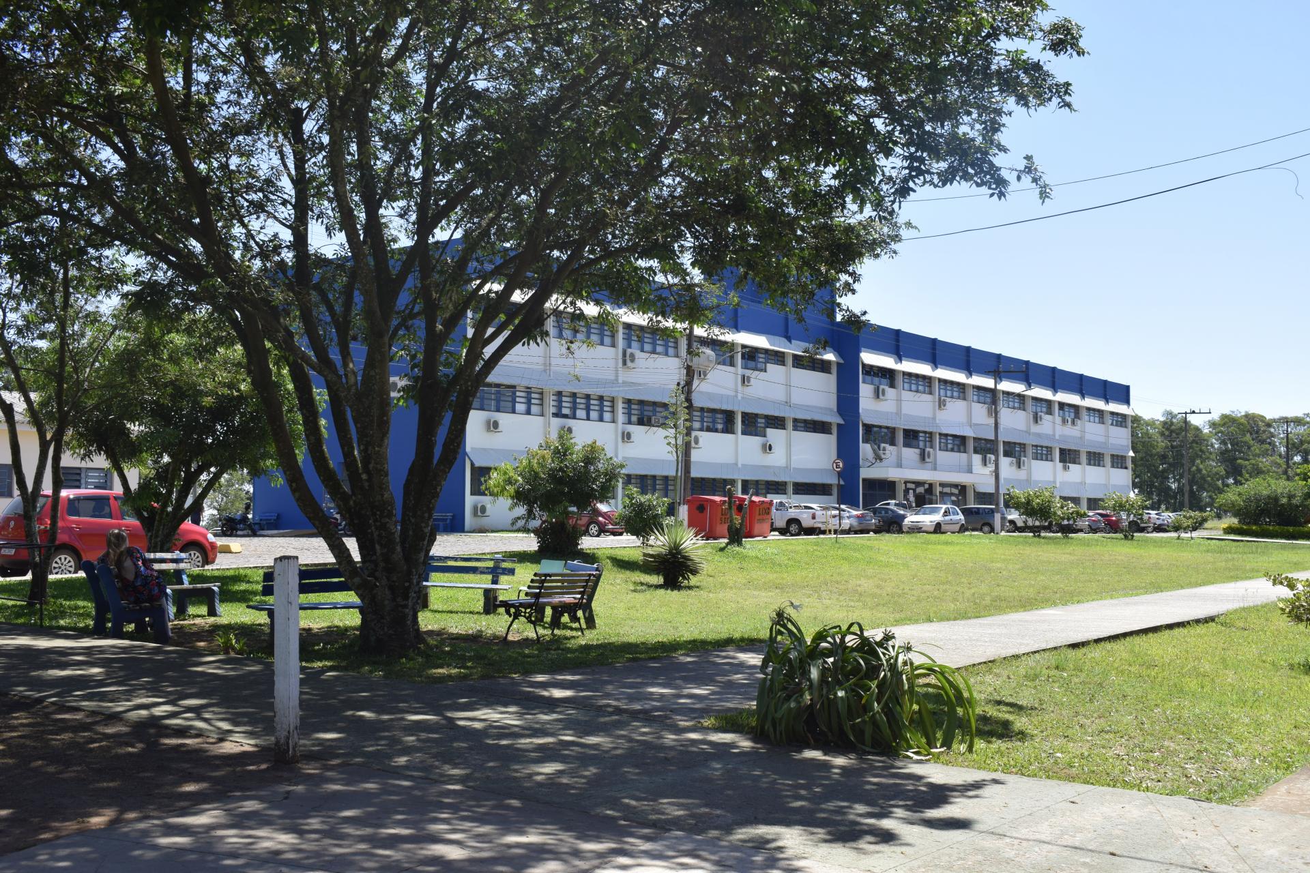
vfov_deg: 34.2
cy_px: 436
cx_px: 655
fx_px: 1419
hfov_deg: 49.6
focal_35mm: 39
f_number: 9
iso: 200
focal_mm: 26
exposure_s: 1/320
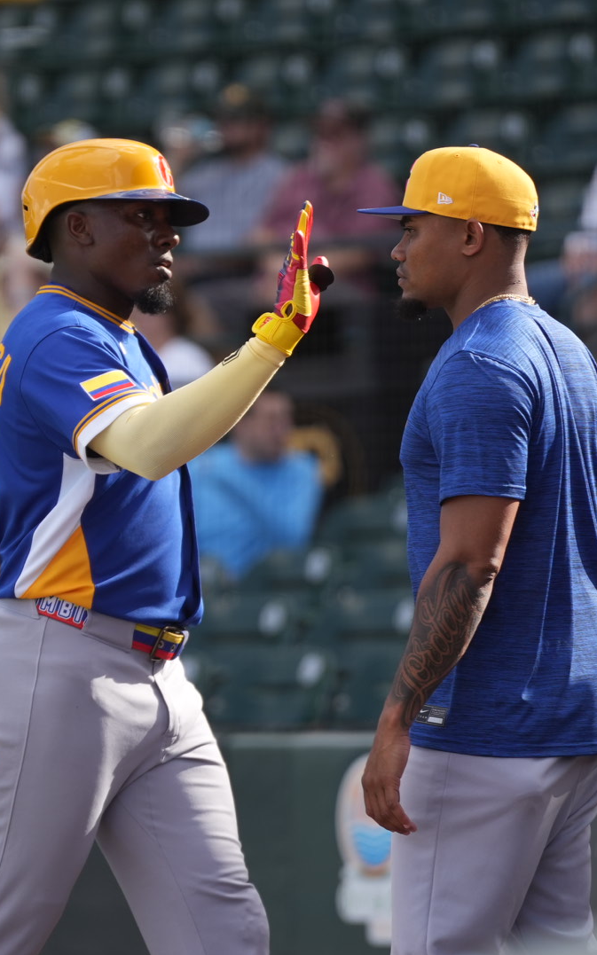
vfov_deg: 4.6
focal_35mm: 459
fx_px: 11950
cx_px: 194
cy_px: 478
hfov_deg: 2.9
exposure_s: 1/1600
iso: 200
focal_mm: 200
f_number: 2.8
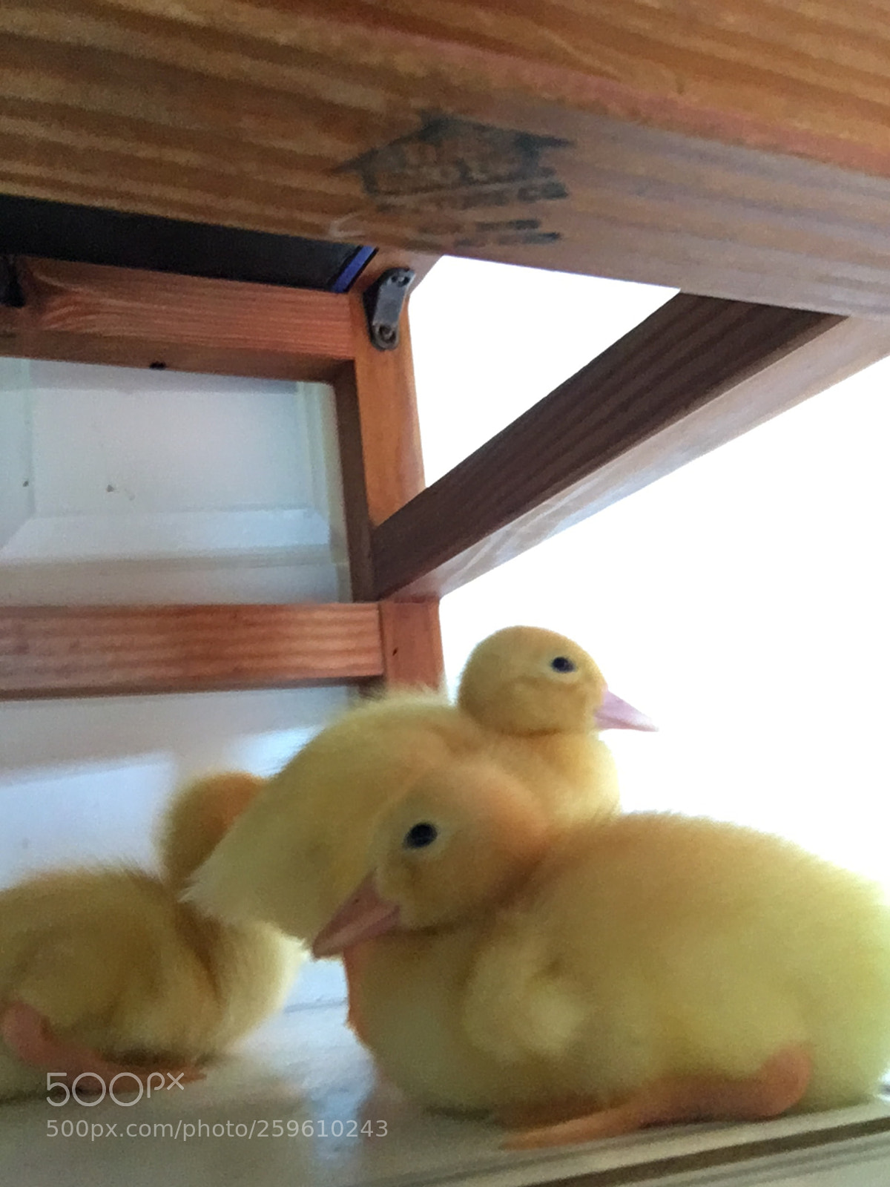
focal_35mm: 31
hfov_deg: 45.4
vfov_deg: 58.4
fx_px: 1063
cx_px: 445
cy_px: 594
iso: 320
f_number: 2.2
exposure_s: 1/17
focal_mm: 2.65
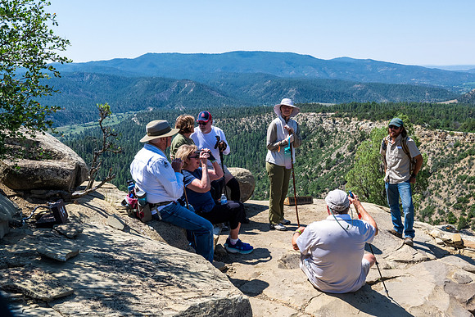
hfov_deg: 56.0
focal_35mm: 34
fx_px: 446
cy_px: 149
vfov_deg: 39.1
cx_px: 251
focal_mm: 32
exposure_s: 1/500
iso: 900
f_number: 14
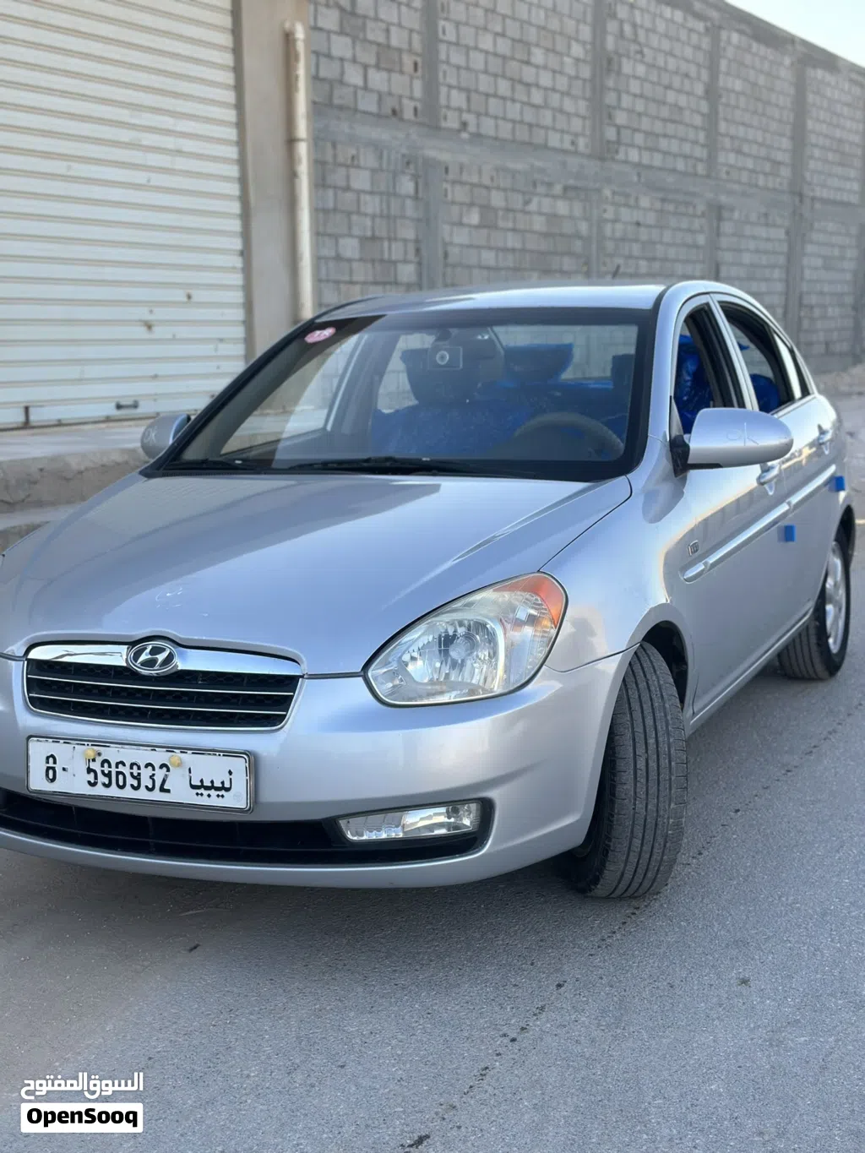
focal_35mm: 48
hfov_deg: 30.3
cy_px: 576
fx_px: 1599
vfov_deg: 39.7
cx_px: 432
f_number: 1.78
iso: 80
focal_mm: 6.86
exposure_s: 1/927
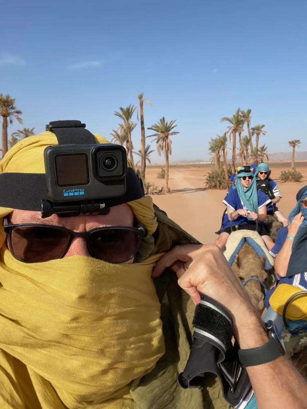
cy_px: 204
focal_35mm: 30
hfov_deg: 46.8
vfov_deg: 60.0
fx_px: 355
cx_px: 154
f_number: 2.2
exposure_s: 1/1348
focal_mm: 2.71
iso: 25
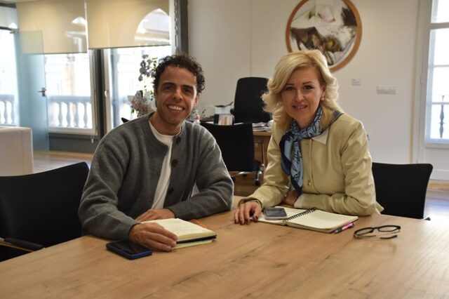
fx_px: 561
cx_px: 224
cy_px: 150
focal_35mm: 45
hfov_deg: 43.6
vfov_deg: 29.8
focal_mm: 30
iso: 400
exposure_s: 1/100
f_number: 5
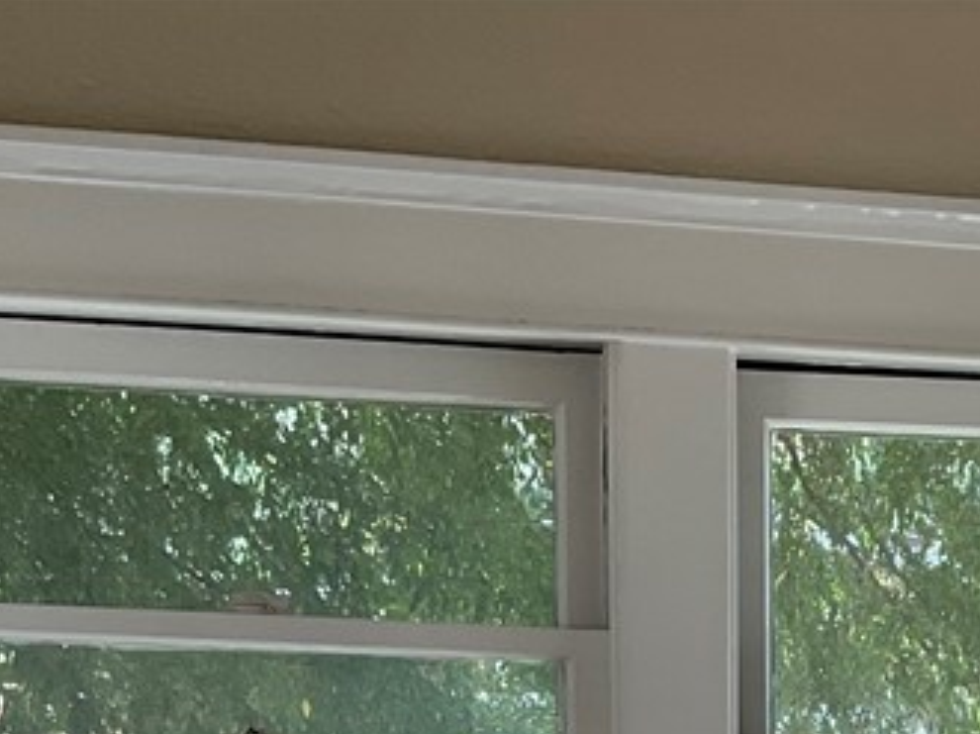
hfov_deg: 21.1
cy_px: 1135
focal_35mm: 90
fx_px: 2546
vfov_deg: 15.1
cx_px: 980
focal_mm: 3
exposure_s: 1/120
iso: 32
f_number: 1.8
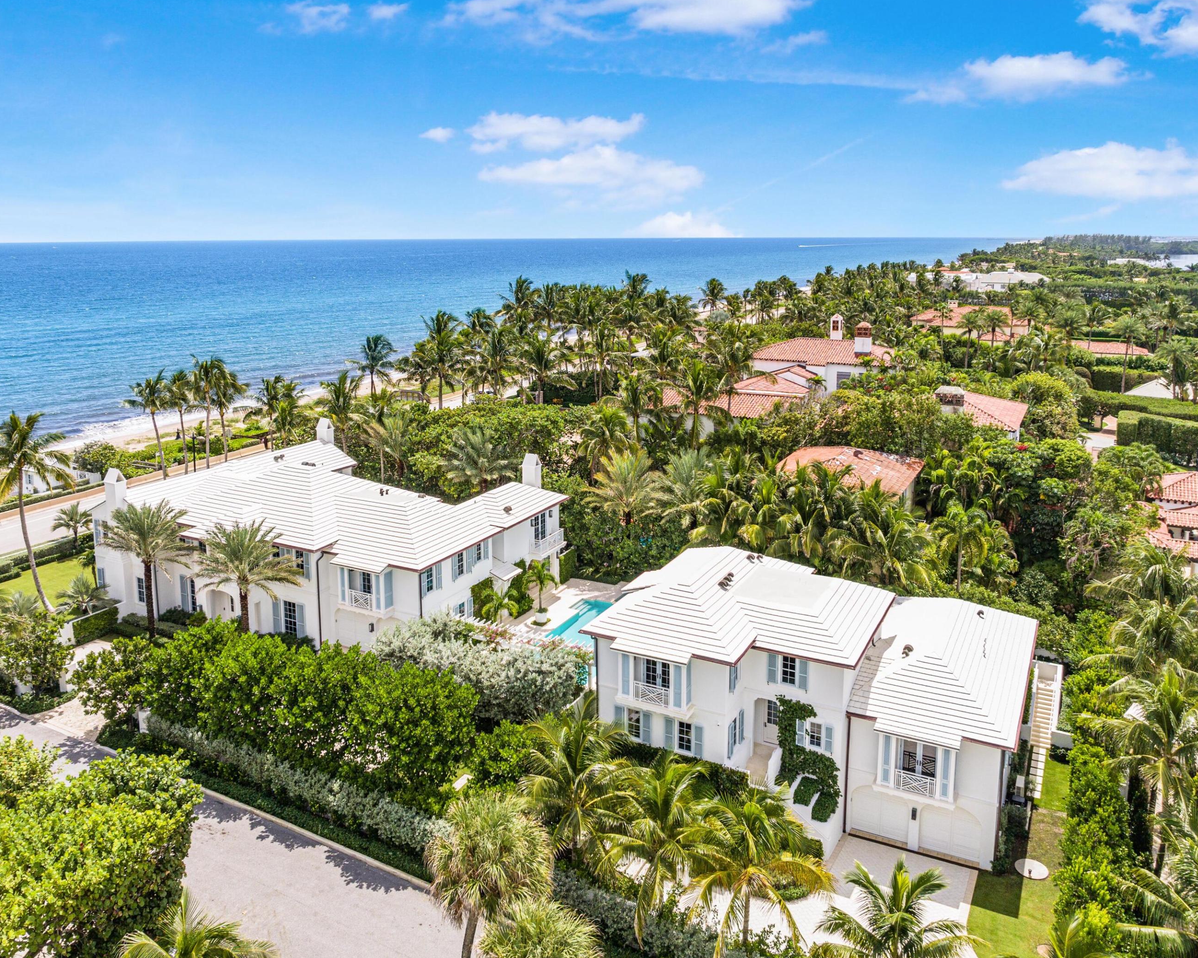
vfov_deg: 54.9
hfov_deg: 65.9
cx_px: 537
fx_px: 922
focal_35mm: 26
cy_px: 477
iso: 100
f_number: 2.8
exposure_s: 1/120
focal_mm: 12.29
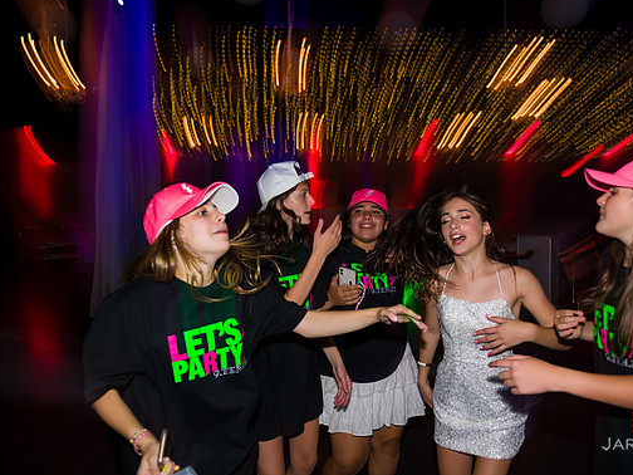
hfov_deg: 58.2
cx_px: 358
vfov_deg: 45.4
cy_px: 234
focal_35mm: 31
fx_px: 567
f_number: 3.2
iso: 200
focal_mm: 28
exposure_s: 1/10
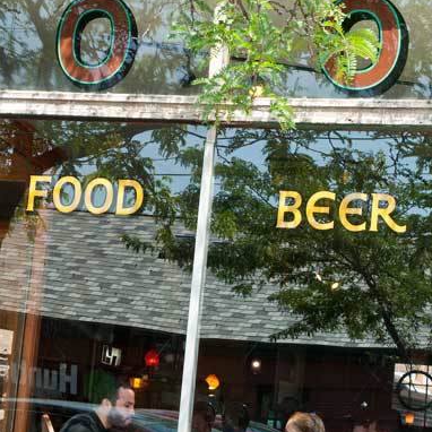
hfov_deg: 4.7
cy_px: 268
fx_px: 5318
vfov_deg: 4.7
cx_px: 217
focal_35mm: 377
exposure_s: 1/80
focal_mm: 195
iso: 200
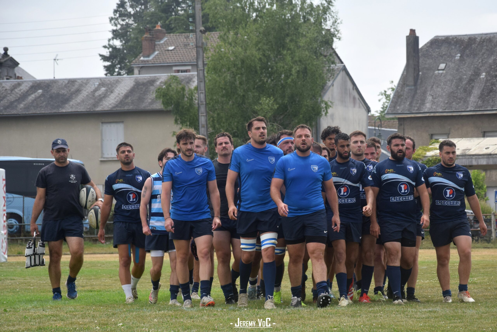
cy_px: 166
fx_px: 1905
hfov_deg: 14.9
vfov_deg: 9.9
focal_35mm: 138
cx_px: 248
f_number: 5.6
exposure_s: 1/1600
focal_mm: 92
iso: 400
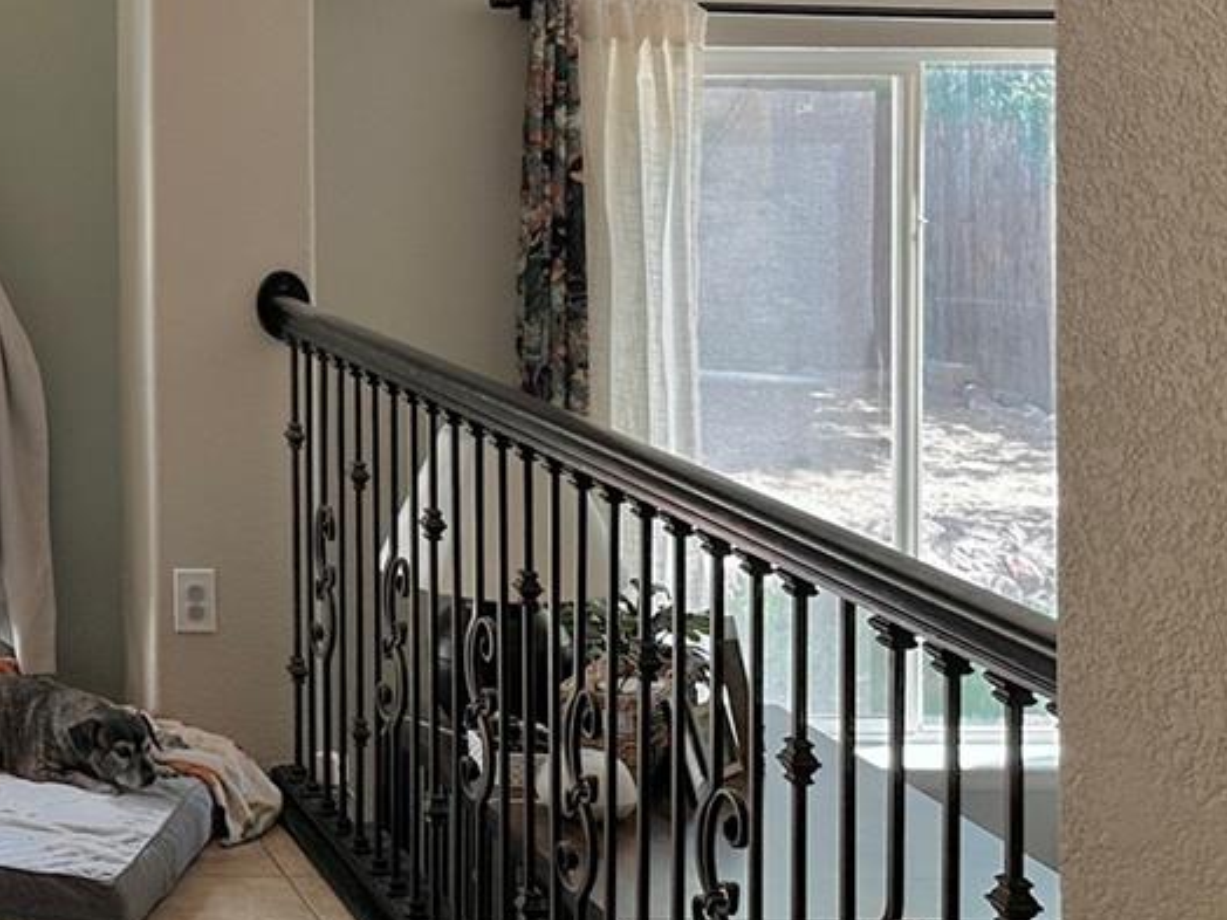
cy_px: 26
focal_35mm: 66
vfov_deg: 21.6
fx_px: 2339
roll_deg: -0.2
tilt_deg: -0.2
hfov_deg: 25.5
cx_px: -340
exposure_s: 1/379
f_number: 1.78
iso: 80
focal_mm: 6.86
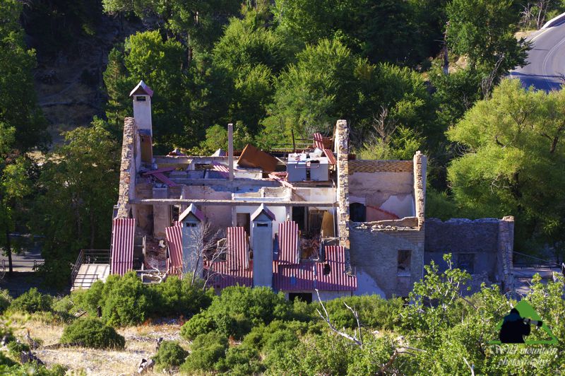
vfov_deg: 17.2
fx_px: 1239
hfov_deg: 25.7
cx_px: 282
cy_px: 188
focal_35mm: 79
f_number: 9
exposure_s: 1/100
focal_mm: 53
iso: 100
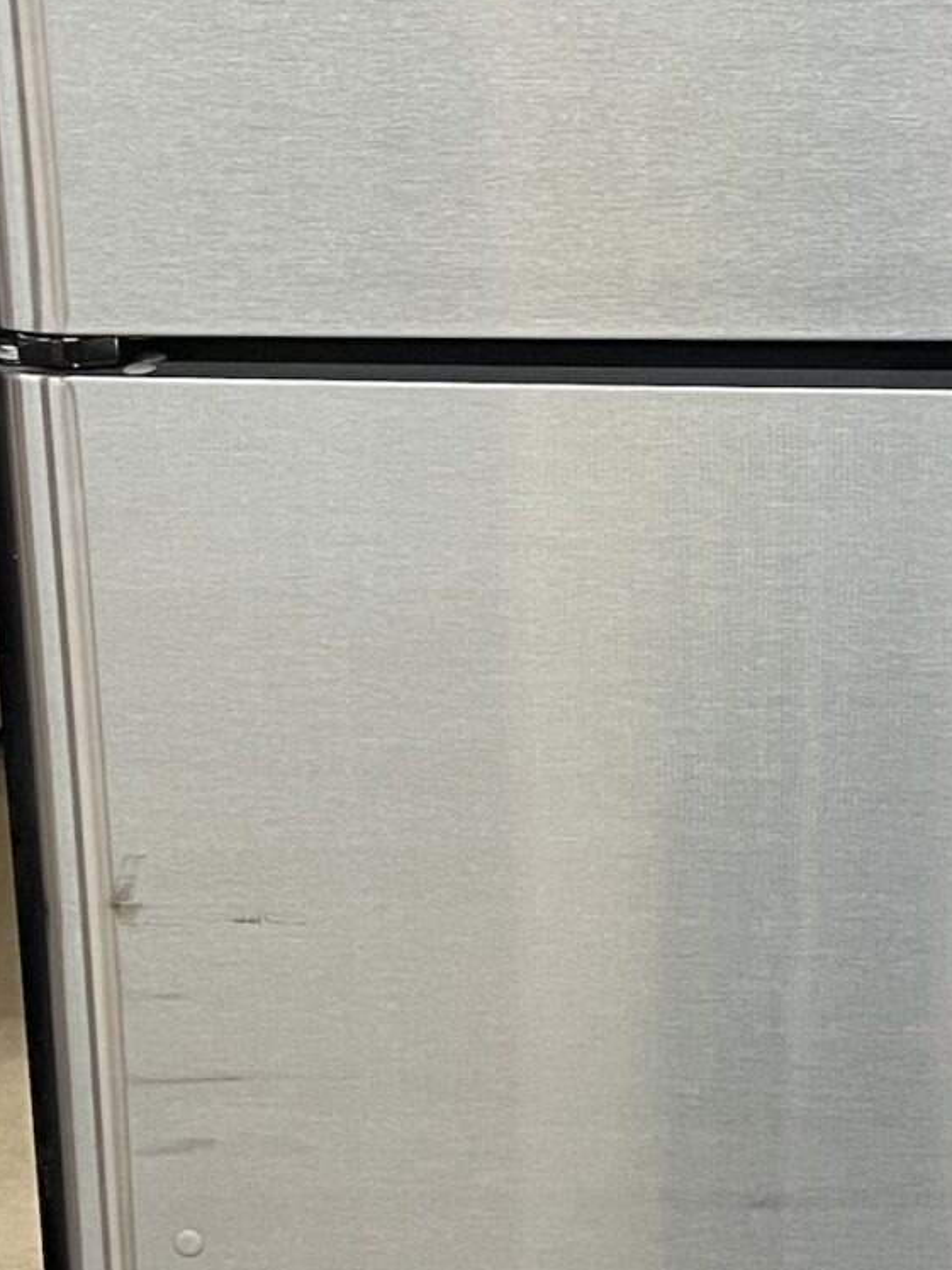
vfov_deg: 22.0
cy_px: 684
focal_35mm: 89
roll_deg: +0.6
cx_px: 862
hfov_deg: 16.4
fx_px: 3264
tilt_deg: -17.7
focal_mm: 5.7
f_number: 1.5
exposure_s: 1/60
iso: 125
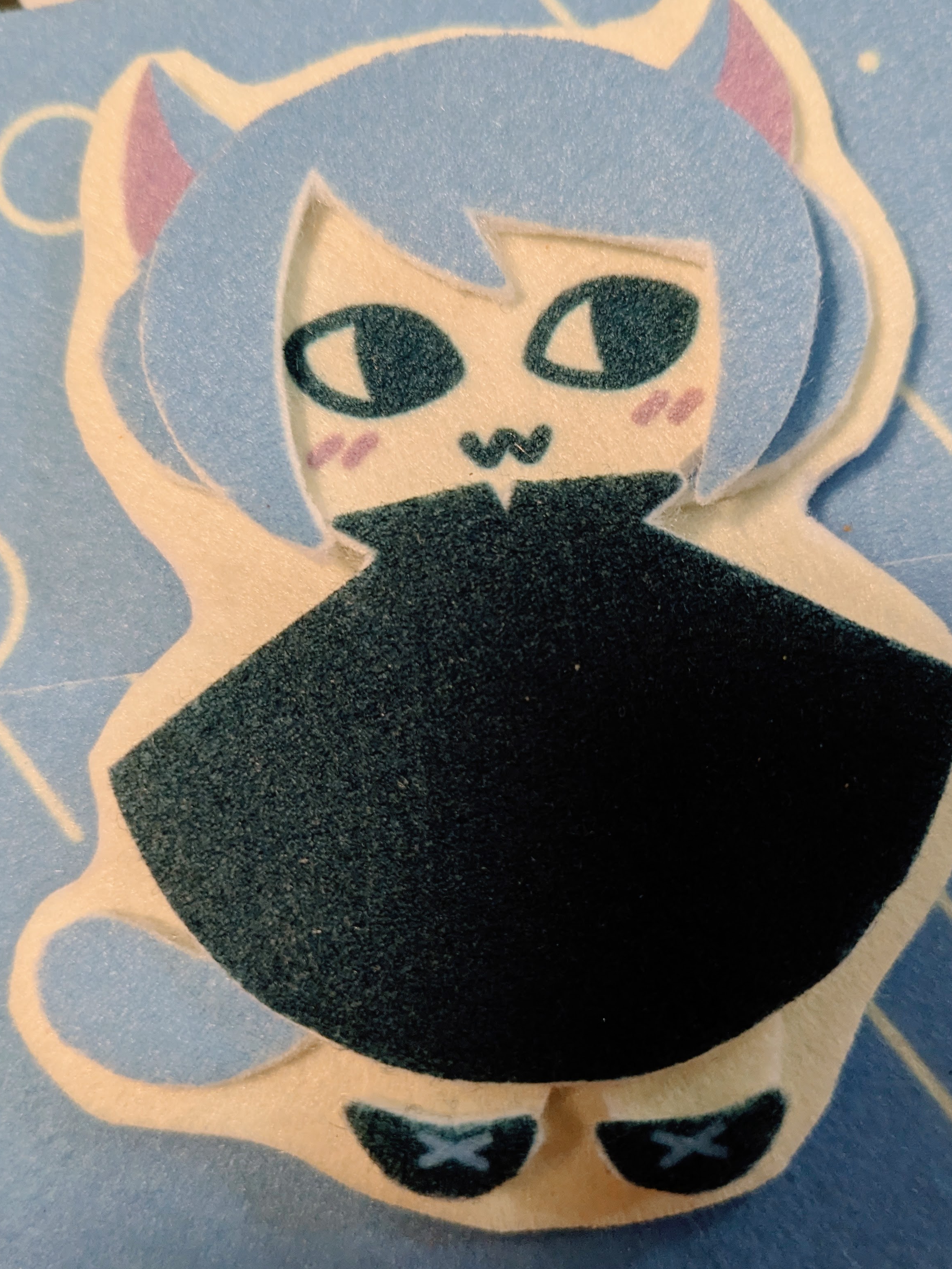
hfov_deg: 40.7
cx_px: 484
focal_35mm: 35
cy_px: 646
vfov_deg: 52.6
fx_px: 1283
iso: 254
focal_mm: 4.38
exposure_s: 1/50
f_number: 1.73
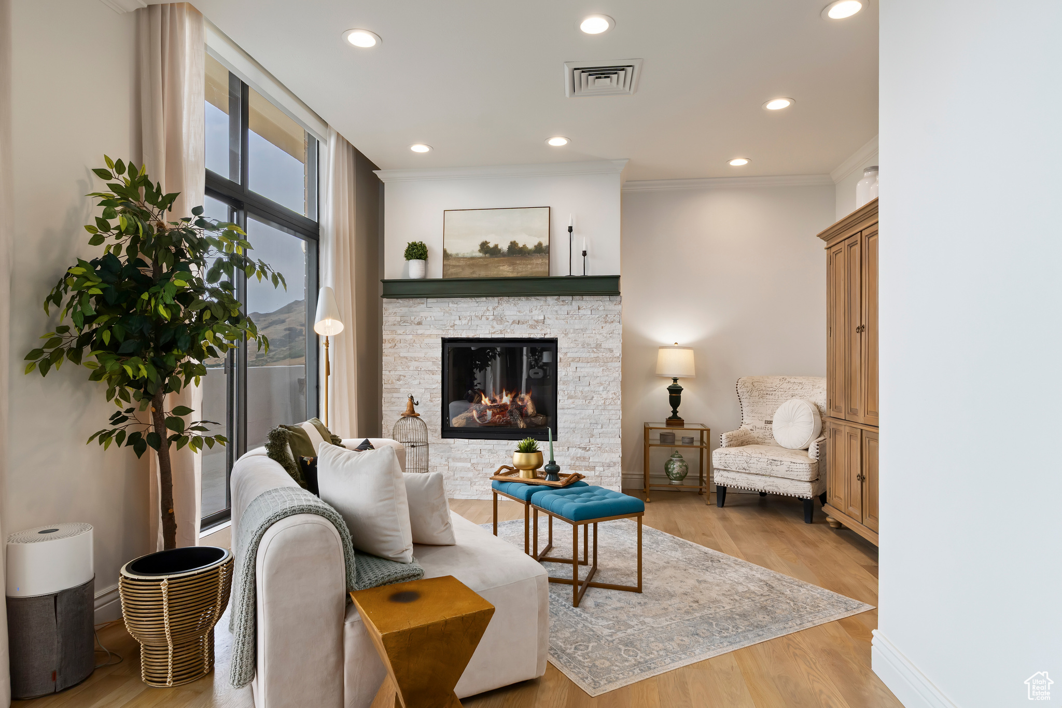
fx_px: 575
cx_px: 531
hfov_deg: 85.4
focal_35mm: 20
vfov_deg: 63.2
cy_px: 354
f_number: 9
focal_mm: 13
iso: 160
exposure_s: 1/13
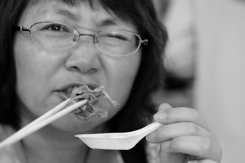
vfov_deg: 18.2
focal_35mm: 75
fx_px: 510
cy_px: 76
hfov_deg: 27.0
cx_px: 114
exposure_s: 1/340
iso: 3200
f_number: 2
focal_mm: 35
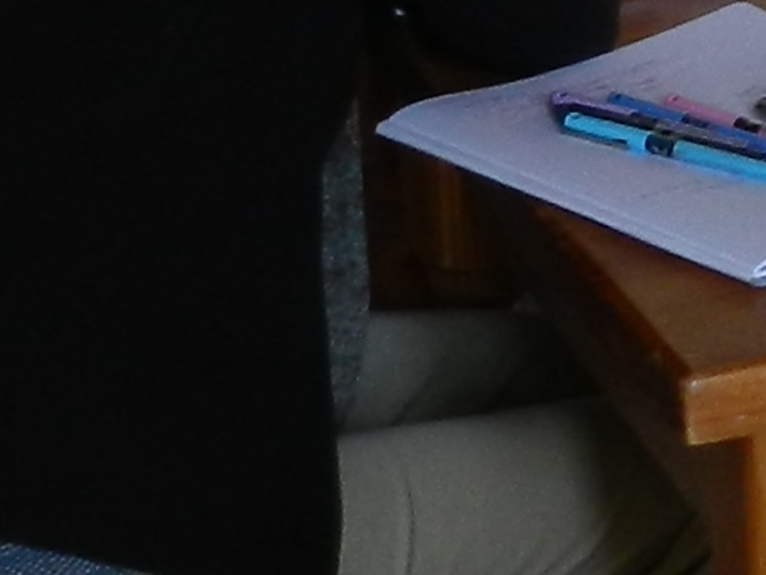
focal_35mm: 178
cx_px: 1451
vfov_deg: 8.1
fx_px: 3940
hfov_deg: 10.4
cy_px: -336
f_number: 3.4
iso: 160
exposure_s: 1/40
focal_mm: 4
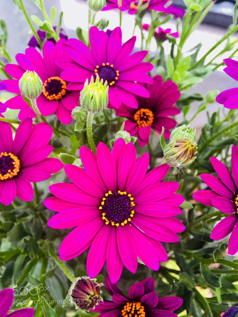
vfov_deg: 61.7
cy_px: 158
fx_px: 266
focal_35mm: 29
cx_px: 119
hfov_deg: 48.2
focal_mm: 4.15
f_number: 2.2
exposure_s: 1/100
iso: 40
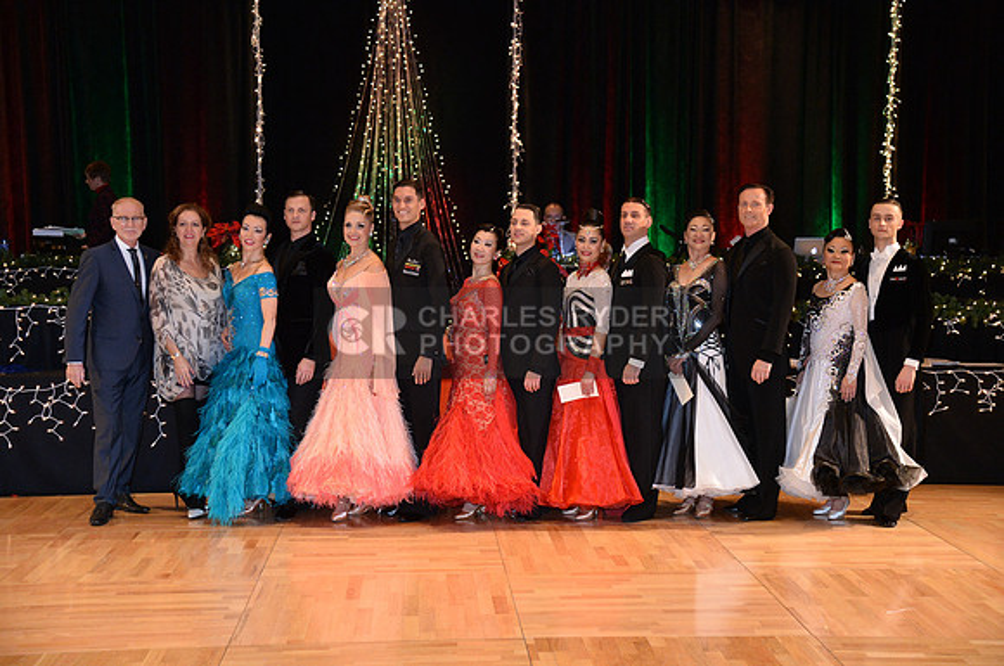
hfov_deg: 38.2
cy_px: 333
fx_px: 1448
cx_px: 502
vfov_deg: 25.9
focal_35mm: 52
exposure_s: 1/250
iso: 2000
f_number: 4
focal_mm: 52
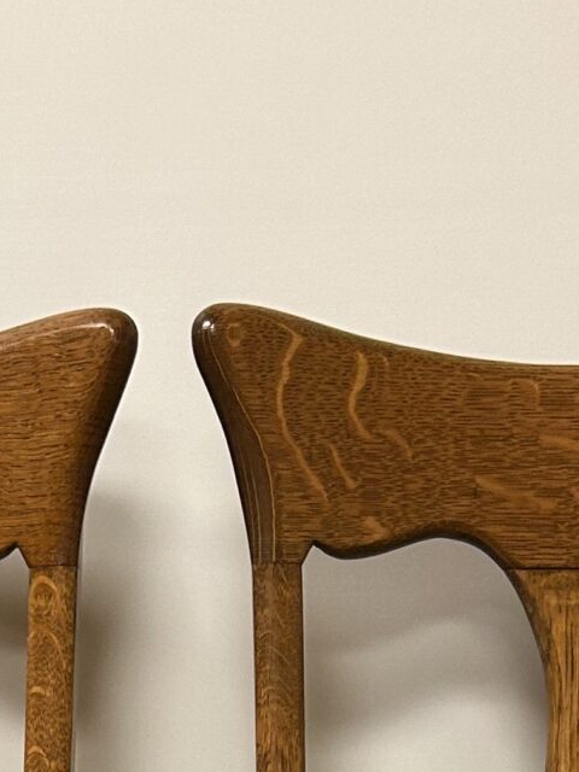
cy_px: 1531
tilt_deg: -26.2
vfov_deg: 15.3
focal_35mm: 104
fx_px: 2319
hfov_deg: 14.2
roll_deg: +2.9
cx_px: 144
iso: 125
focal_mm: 5.7
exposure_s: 1/61
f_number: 1.5
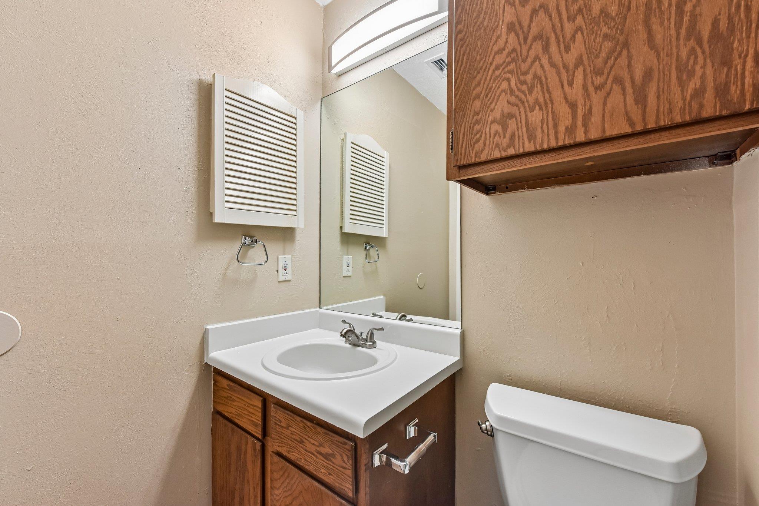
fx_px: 295
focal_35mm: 14
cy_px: 253
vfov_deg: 81.2
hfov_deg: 104.3
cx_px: 380
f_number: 8
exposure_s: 1/15
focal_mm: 14
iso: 450
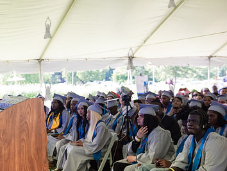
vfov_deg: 23.3
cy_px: 90
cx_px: 47
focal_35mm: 63
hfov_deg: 30.0
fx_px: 413
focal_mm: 40
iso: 2500
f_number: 4
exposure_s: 1/1000
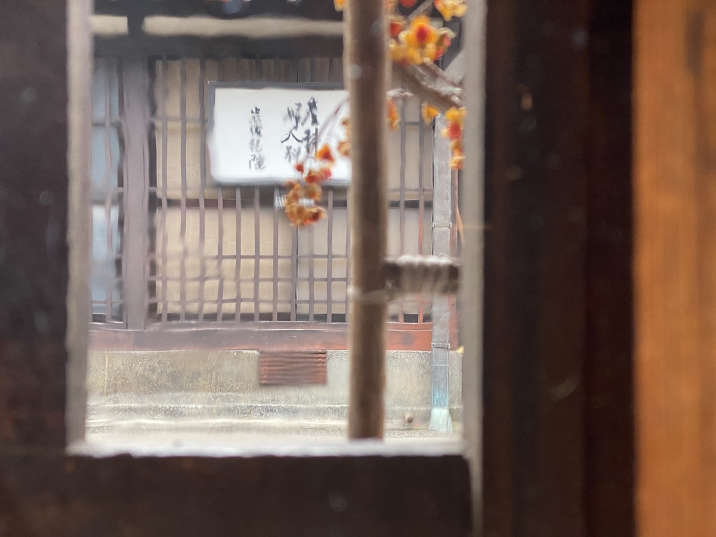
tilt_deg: -0.5
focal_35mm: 52
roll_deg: -0.5
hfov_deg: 36.8
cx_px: 358
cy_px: 268
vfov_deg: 28.0
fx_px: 1076
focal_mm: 6
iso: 160
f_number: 2
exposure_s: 1/60
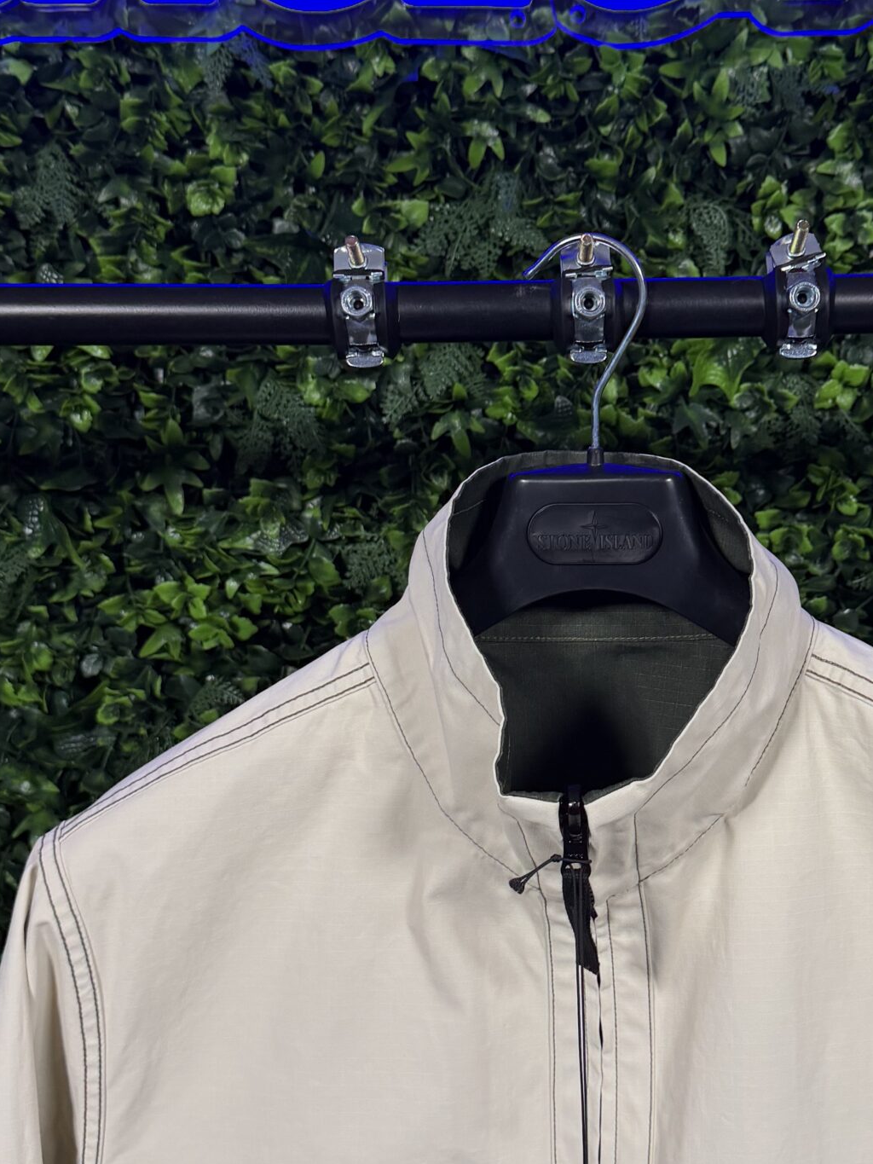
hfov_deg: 31.9
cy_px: 518
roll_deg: +1.6
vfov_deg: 42.0
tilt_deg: -2.2
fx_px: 1513
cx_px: 598
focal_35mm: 45
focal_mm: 6.76
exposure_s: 1/84
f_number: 1.78
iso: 160
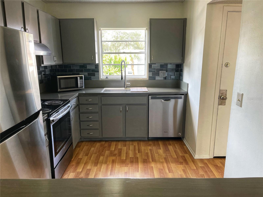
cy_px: 98
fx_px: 198
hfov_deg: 67.3
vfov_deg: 53.1
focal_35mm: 26
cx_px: 132
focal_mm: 5.1
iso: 100
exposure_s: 1/121
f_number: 1.6
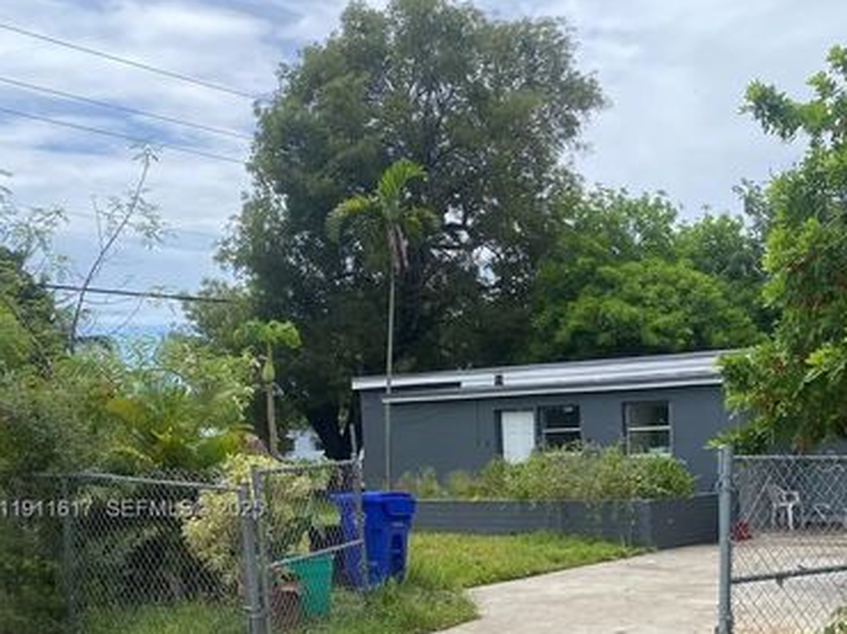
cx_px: 712
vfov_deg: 31.3
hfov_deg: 39.9
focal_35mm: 45
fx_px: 1100
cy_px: 510
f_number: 1.8
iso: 32
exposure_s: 1/2141
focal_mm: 4.25
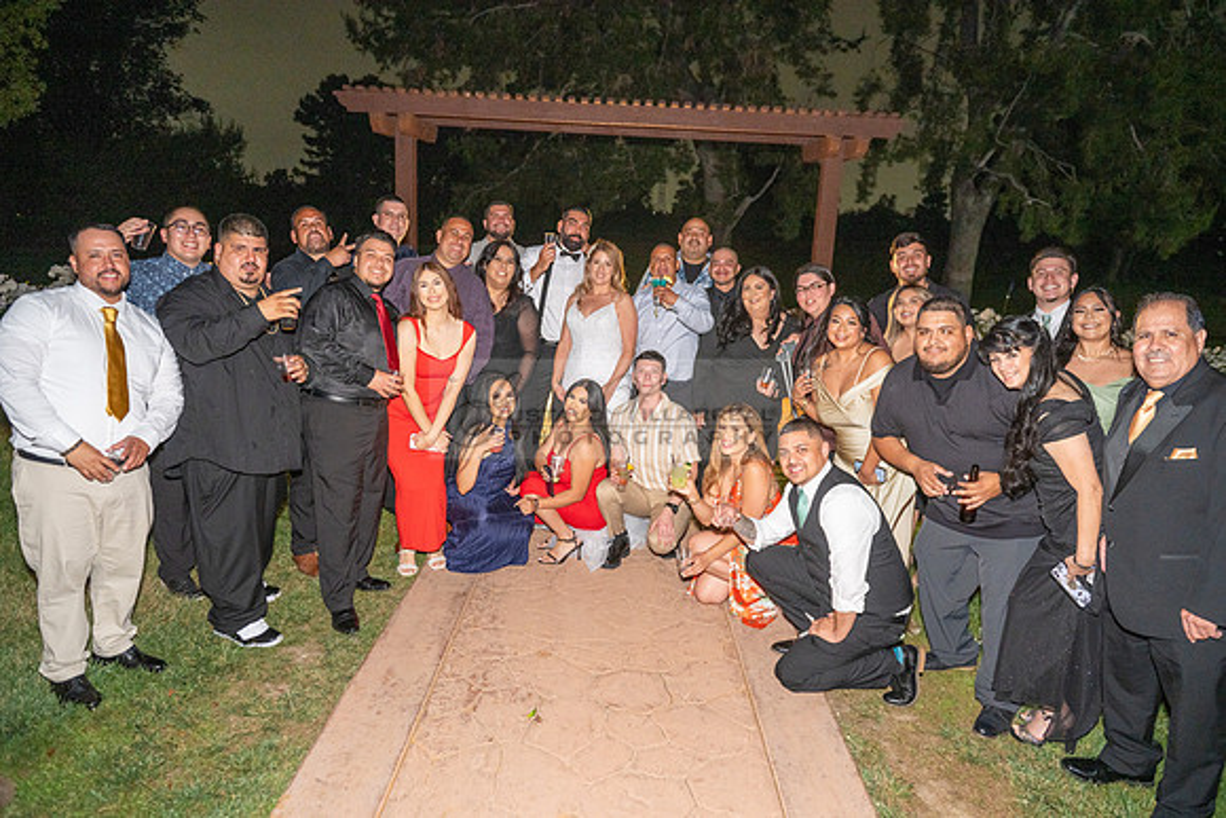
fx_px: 817
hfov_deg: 73.7
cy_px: 409
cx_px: 613
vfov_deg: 53.2
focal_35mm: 24
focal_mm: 24
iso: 800
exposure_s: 1/160
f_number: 3.5
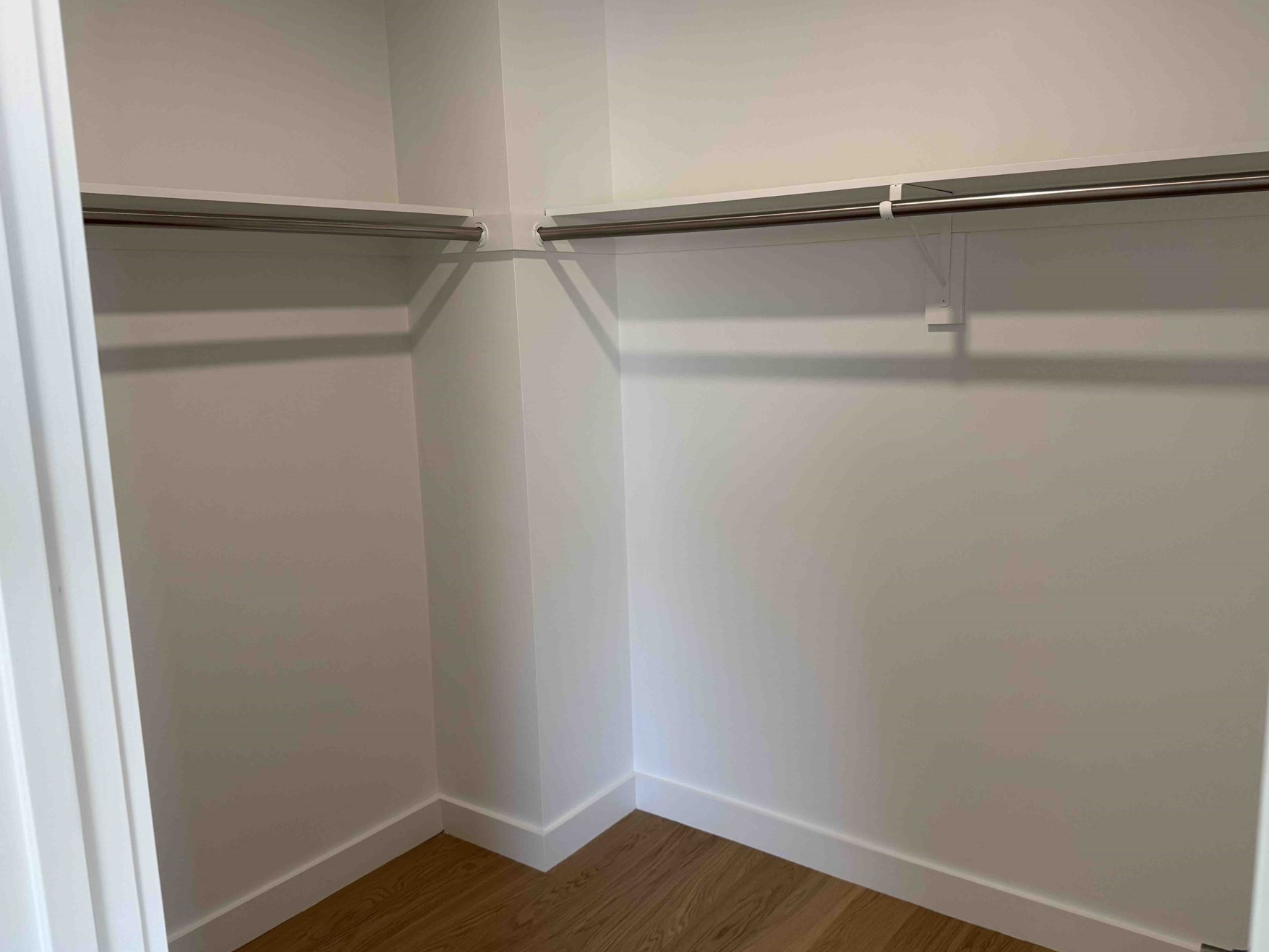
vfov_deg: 49.8
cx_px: 675
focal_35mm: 28
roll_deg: +1.4
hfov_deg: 63.4
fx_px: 1027
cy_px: 485
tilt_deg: -9.3
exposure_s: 1/120
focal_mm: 6.76
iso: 125
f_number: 1.78
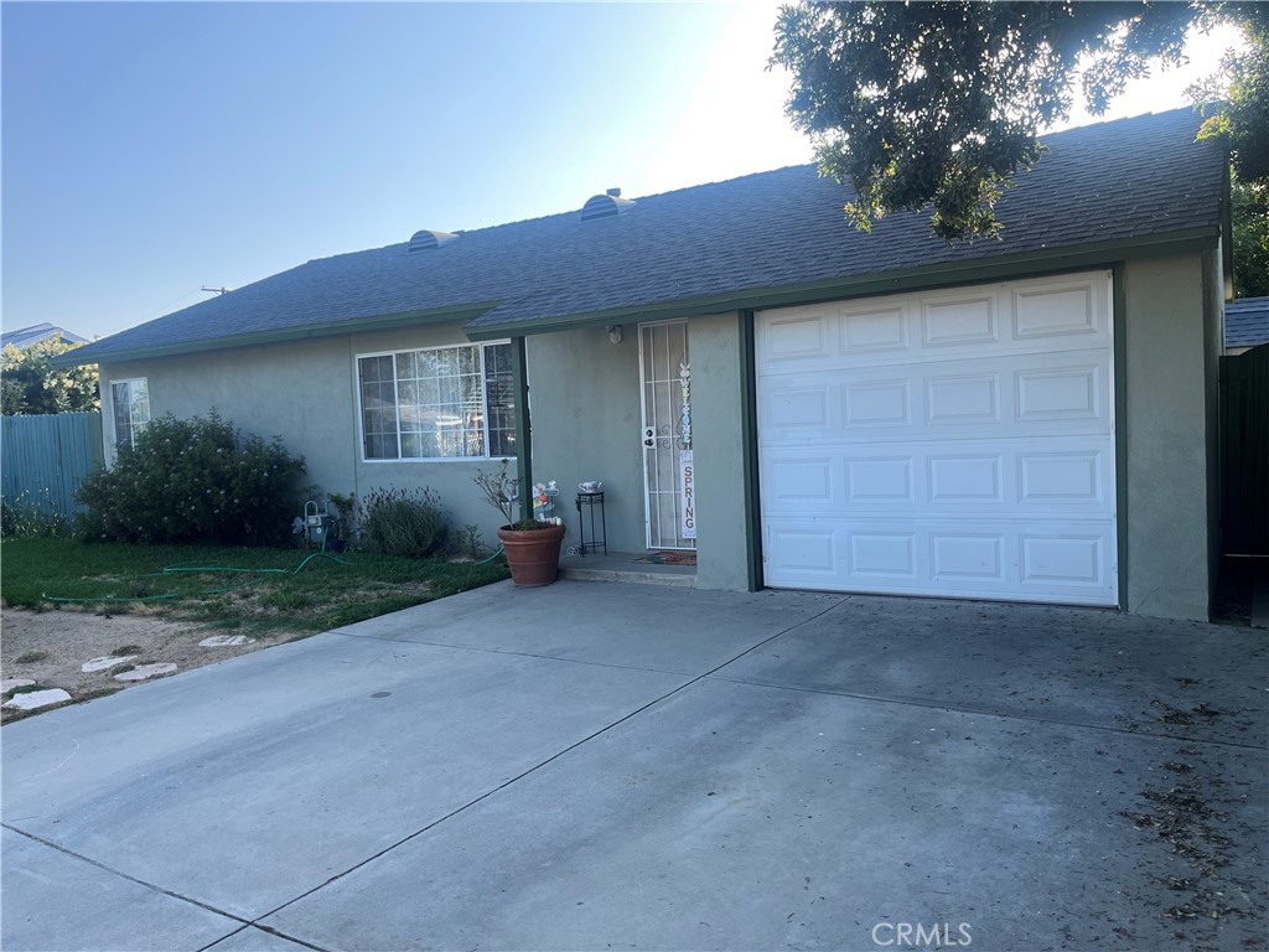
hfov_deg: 67.3
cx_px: 634
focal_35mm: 26
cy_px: 476
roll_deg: +2.6
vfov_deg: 53.1
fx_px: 953
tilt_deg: -4.1
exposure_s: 1/833
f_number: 1.6
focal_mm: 5.1
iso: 50
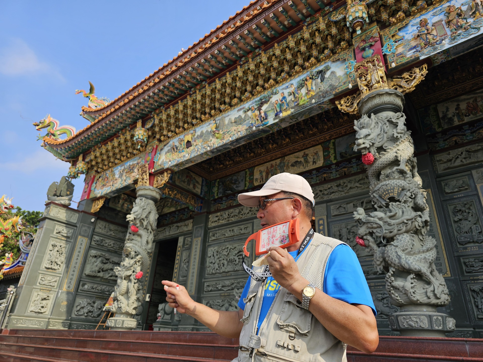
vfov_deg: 58.9
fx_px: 321
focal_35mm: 23
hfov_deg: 73.9
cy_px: 181
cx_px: 242
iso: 10
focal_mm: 6.3
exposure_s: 1/547
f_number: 1.7
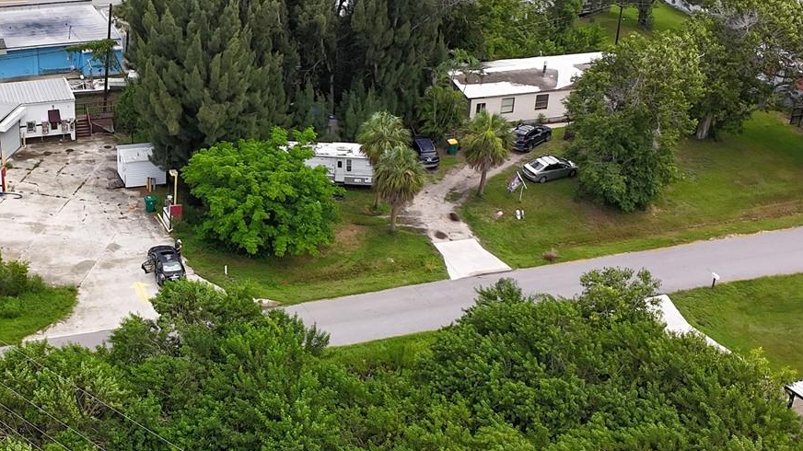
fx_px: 1022
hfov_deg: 41.5
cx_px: 188
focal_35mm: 48
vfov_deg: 24.9
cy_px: 185
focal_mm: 4.55
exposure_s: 1/500
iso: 100
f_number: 2.8
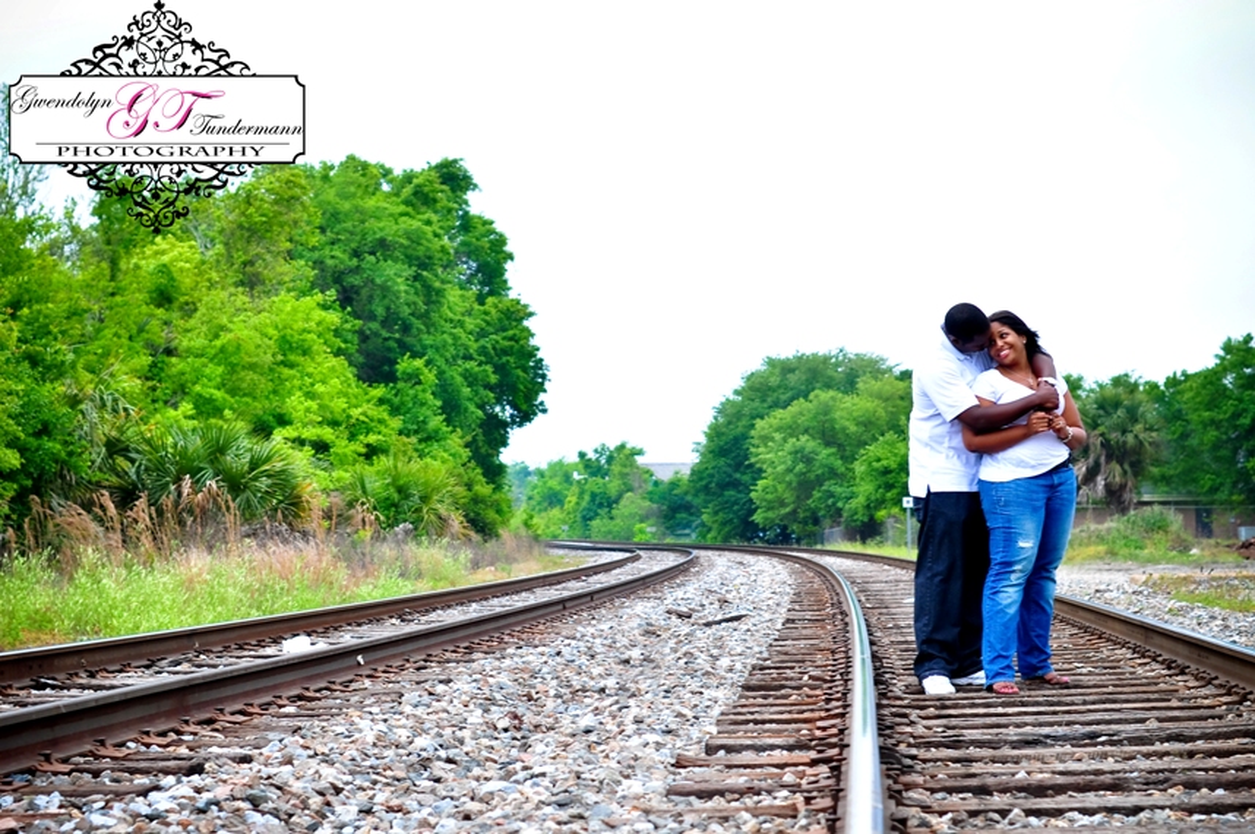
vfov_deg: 18.1
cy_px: 417
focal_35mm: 75
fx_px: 2612
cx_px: 628
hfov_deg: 27.0
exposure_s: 1/125
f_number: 4.5
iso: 400
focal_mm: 50
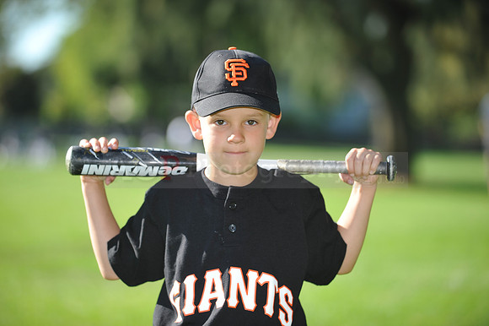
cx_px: 244
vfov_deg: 8.3
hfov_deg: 12.5
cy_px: 163
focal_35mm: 165
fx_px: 2240
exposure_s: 1/640
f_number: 4
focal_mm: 165
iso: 200
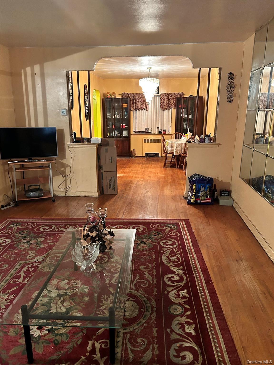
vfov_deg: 67.3
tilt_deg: -14.4
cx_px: 137
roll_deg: -0.3
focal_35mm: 26
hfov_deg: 53.1
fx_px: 274
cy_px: 182
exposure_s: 1/30
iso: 500
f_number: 1.5
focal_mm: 5.7
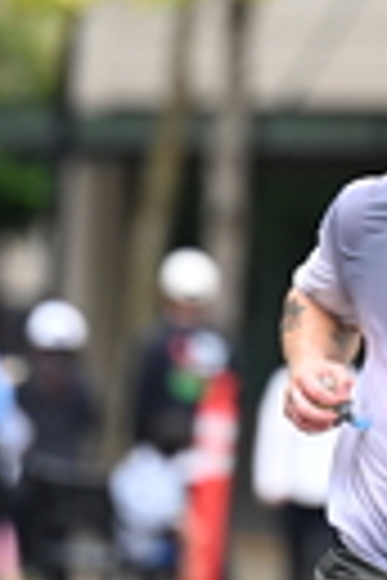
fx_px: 12335
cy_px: 180
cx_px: 524
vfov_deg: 2.7
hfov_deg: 1.8
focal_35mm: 765
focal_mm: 180
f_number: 2.8
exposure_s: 1/1600
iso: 640
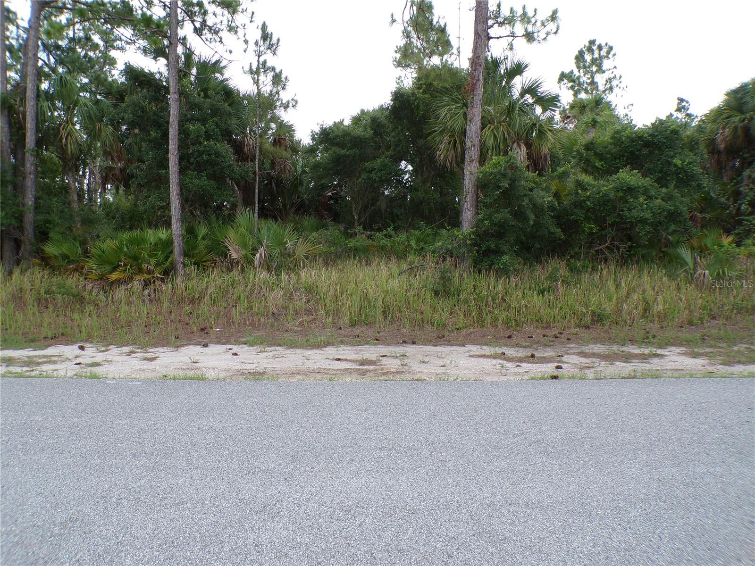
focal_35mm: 24
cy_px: 283
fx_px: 523
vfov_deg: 56.8
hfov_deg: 71.6
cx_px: 378
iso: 100
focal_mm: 4.3
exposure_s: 1/150
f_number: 4.4
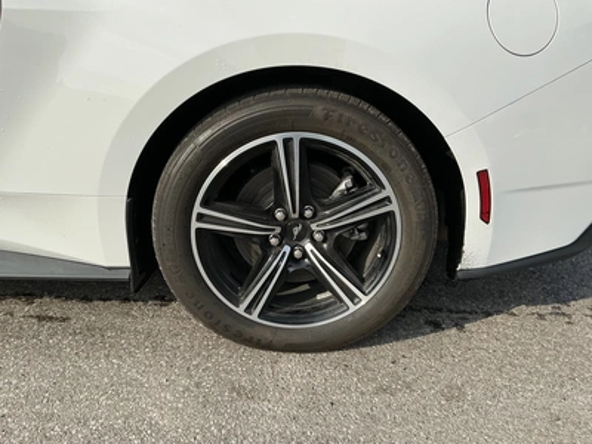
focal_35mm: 28
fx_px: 479
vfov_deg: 49.7
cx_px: 296
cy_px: 222
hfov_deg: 63.4
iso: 25
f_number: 1.8
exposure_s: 1/2427
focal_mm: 3
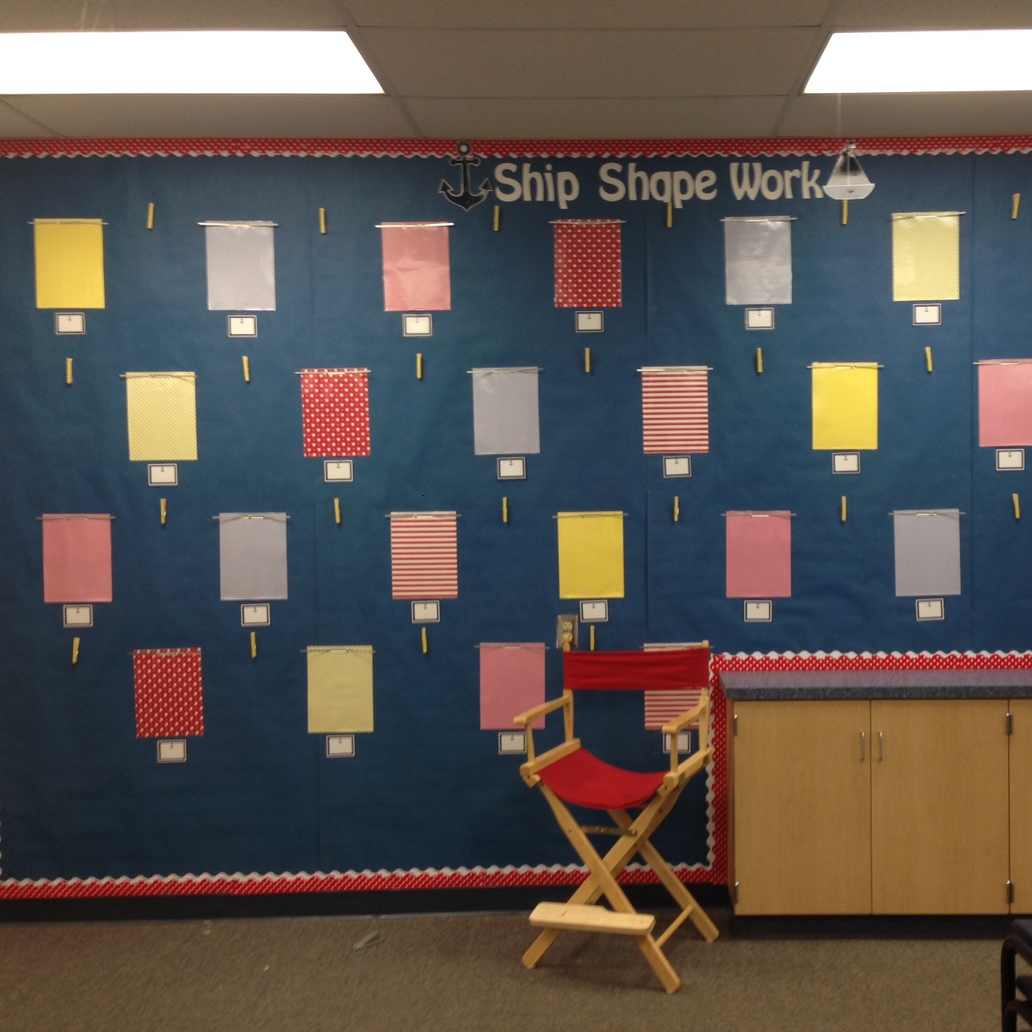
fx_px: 1315
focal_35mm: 39
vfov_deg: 42.8
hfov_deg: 42.6
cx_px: 632
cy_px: 516
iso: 50
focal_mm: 4.12
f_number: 2.4
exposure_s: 1/20
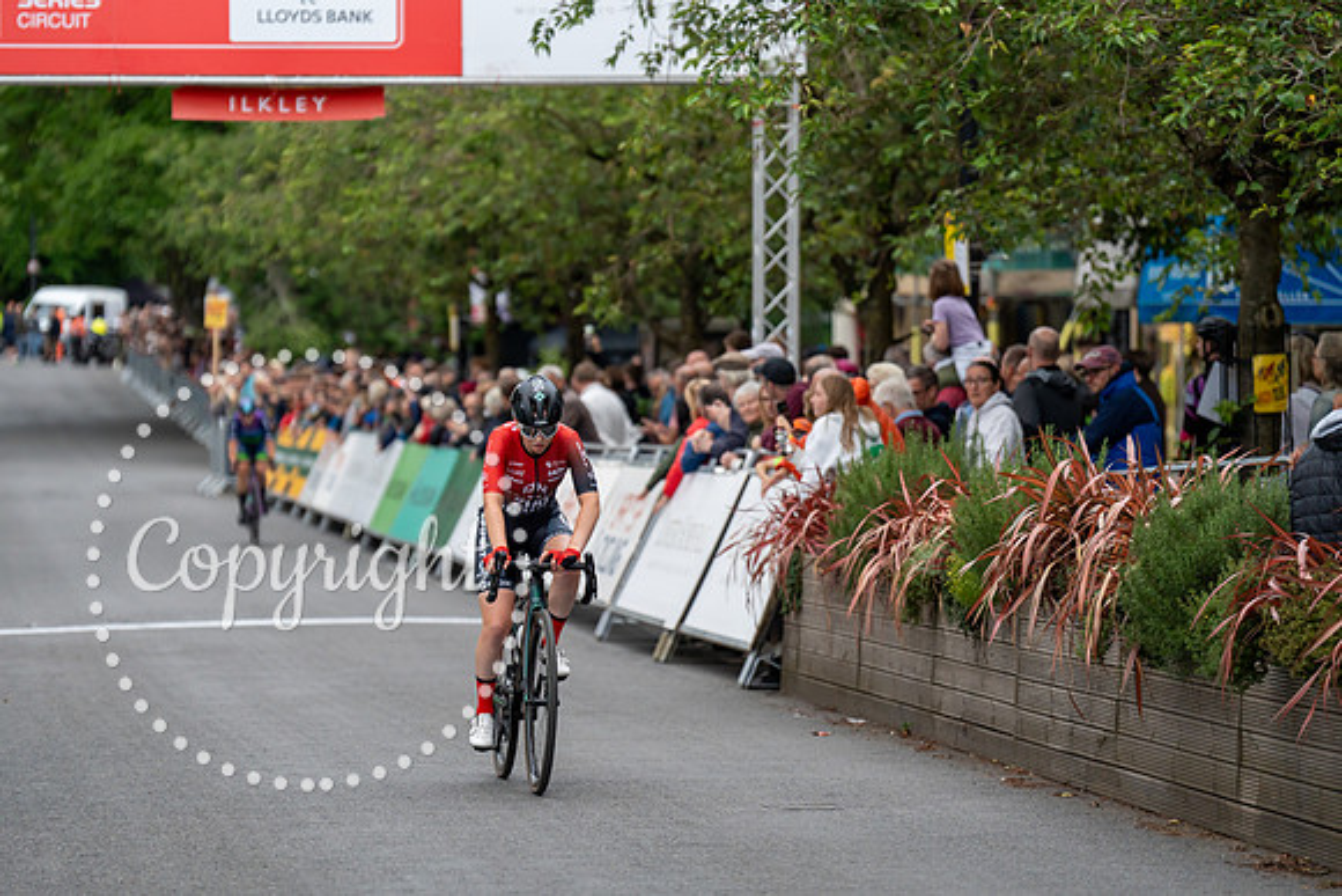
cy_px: 448
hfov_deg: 14.4
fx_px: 5294
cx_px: 671
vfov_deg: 9.7
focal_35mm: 142
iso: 1000
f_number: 2.8
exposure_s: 1/800
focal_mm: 142
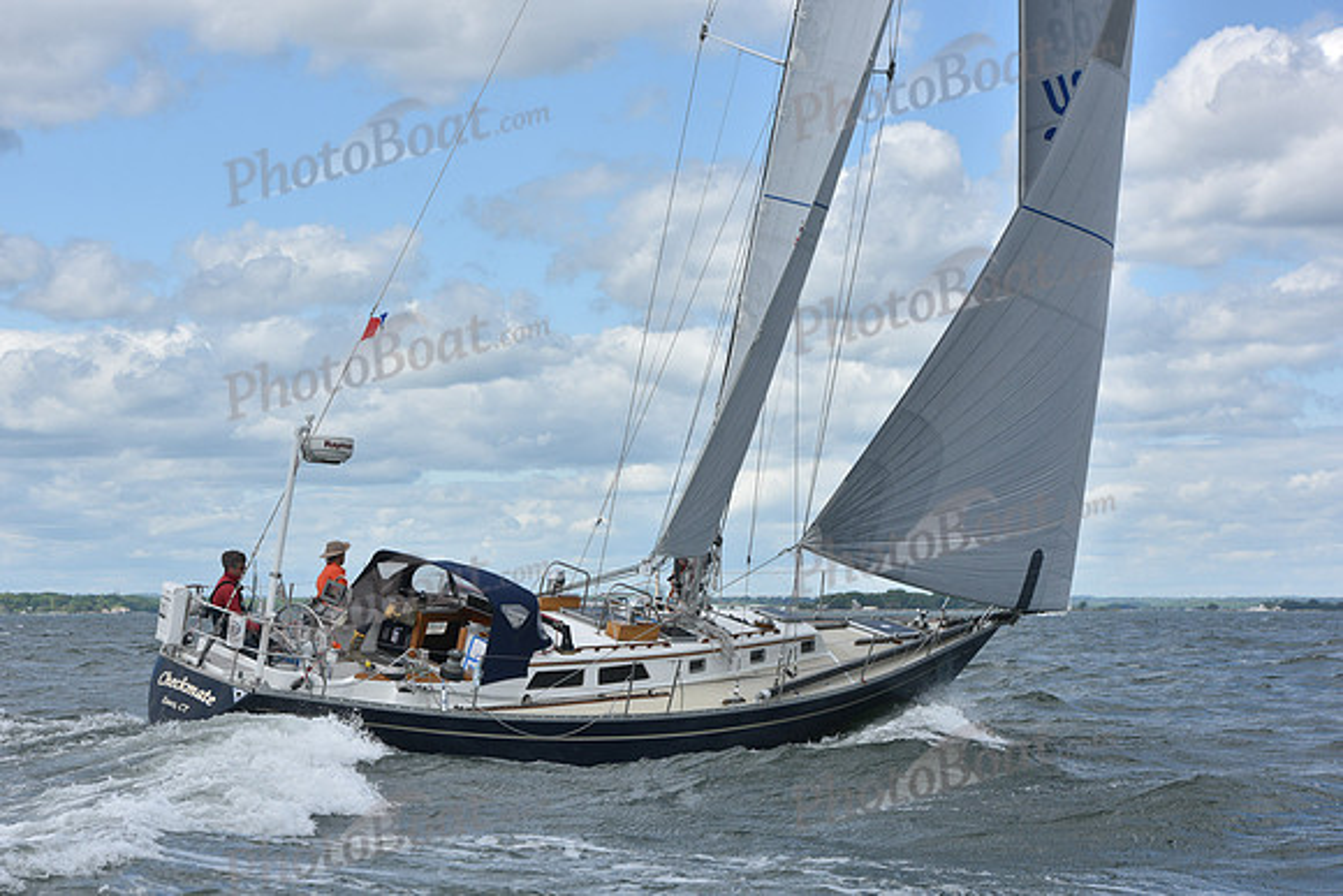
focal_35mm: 90
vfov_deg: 15.2
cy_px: 448
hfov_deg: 22.6
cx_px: 672
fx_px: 3358
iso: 320
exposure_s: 1/1250
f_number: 8
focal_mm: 90
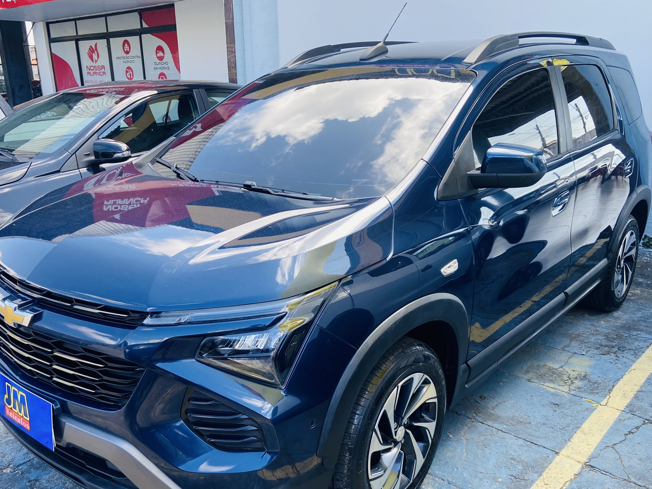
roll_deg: +0.8
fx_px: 603
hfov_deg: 56.7
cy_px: 277
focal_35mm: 32
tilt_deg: -17.7
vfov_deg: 44.1
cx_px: 296
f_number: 1.8
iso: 32
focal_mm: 4.25
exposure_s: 1/268
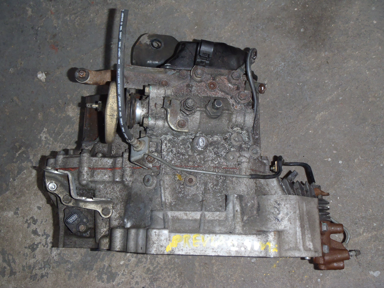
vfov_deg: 37.7
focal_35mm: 38
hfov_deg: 49.0
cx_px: 192
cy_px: 144
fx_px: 422
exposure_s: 1/40
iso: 200
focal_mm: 6.83
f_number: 4.6
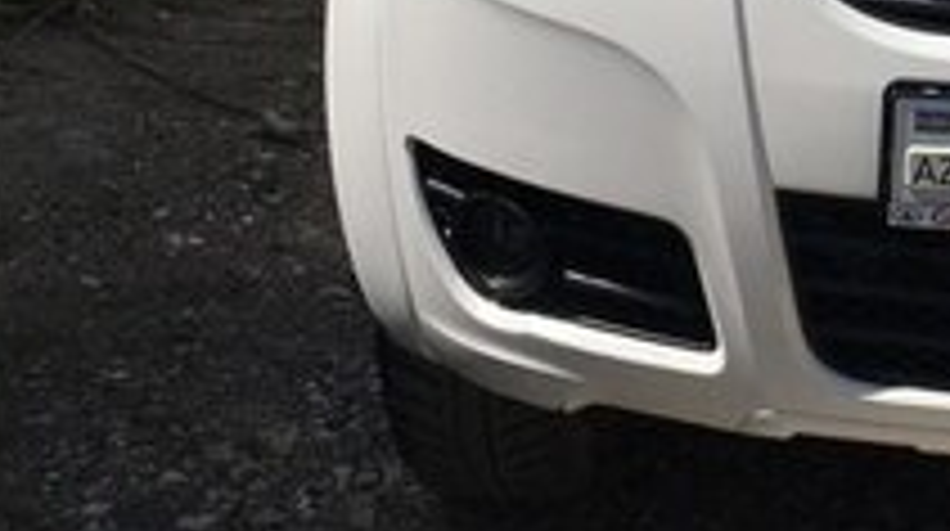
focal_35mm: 99
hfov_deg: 20.1
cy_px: -142
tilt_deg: -18.2
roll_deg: -2.3
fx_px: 2490
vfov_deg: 11.9
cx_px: 1171
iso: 25
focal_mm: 4.15
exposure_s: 1/2849
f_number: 2.2
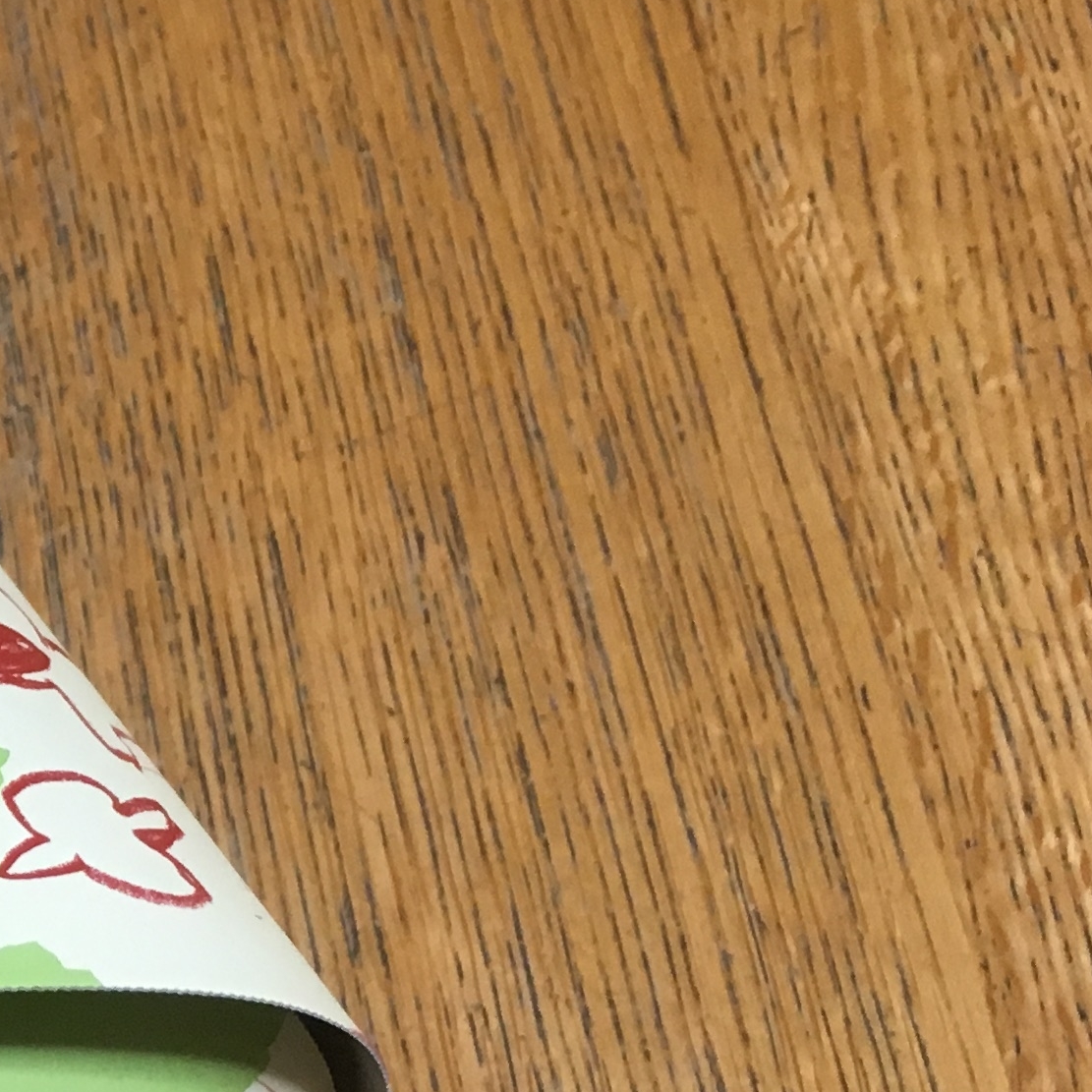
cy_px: 744
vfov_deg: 18.6
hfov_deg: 16.1
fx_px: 3319
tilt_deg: -58.9
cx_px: -810
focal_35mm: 93
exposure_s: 1/30
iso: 64
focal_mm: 4.15
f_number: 2.2
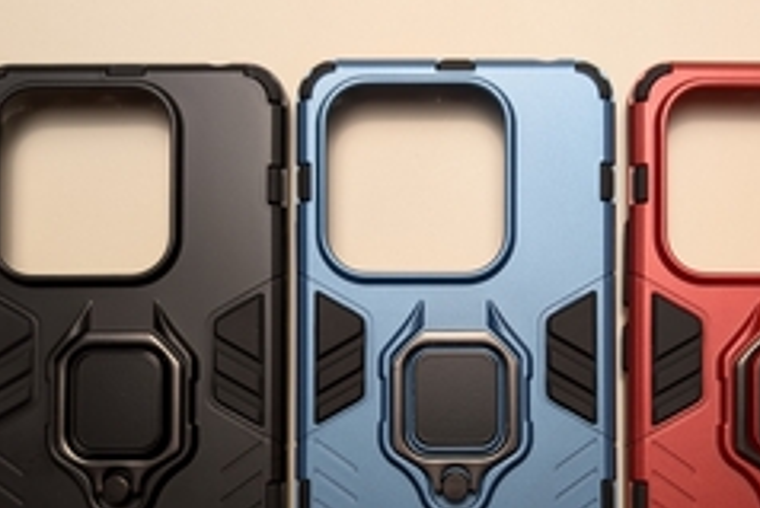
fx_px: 887
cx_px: 453
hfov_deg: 46.1
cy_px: 391
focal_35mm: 42
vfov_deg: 31.3
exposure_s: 1/33.3
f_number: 1.68
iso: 33
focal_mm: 6.9
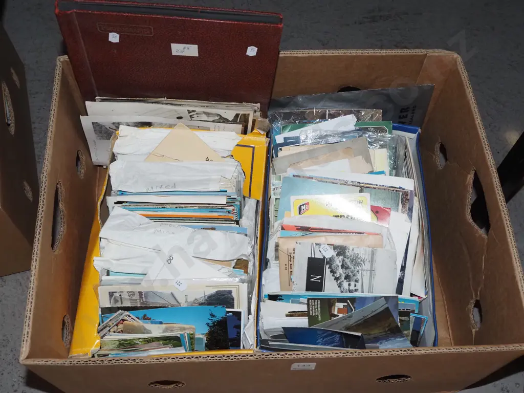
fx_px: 606
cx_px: 262
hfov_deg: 46.8
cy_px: 196
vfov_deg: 36.0
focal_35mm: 40
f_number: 5.6
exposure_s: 1/60
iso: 2500
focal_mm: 20
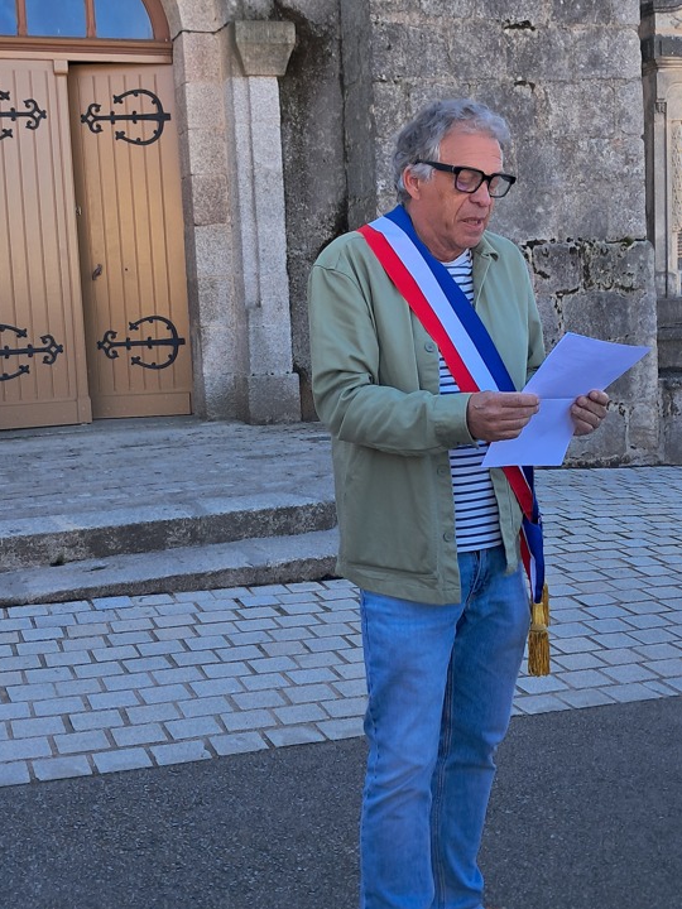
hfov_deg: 30.2
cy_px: 361
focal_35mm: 48
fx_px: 1261
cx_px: 376
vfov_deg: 39.5
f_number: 1.8
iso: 50
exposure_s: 1/100
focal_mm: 4
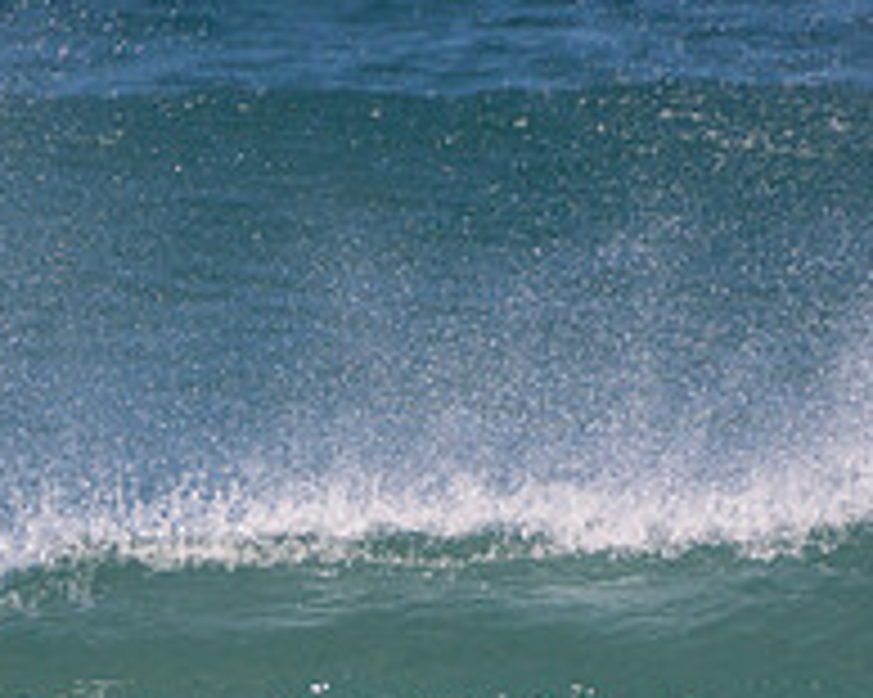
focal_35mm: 1681
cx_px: 306
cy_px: 831
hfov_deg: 1.2
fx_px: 43411
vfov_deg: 0.9
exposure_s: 1/1250
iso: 220
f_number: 5.6
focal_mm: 400
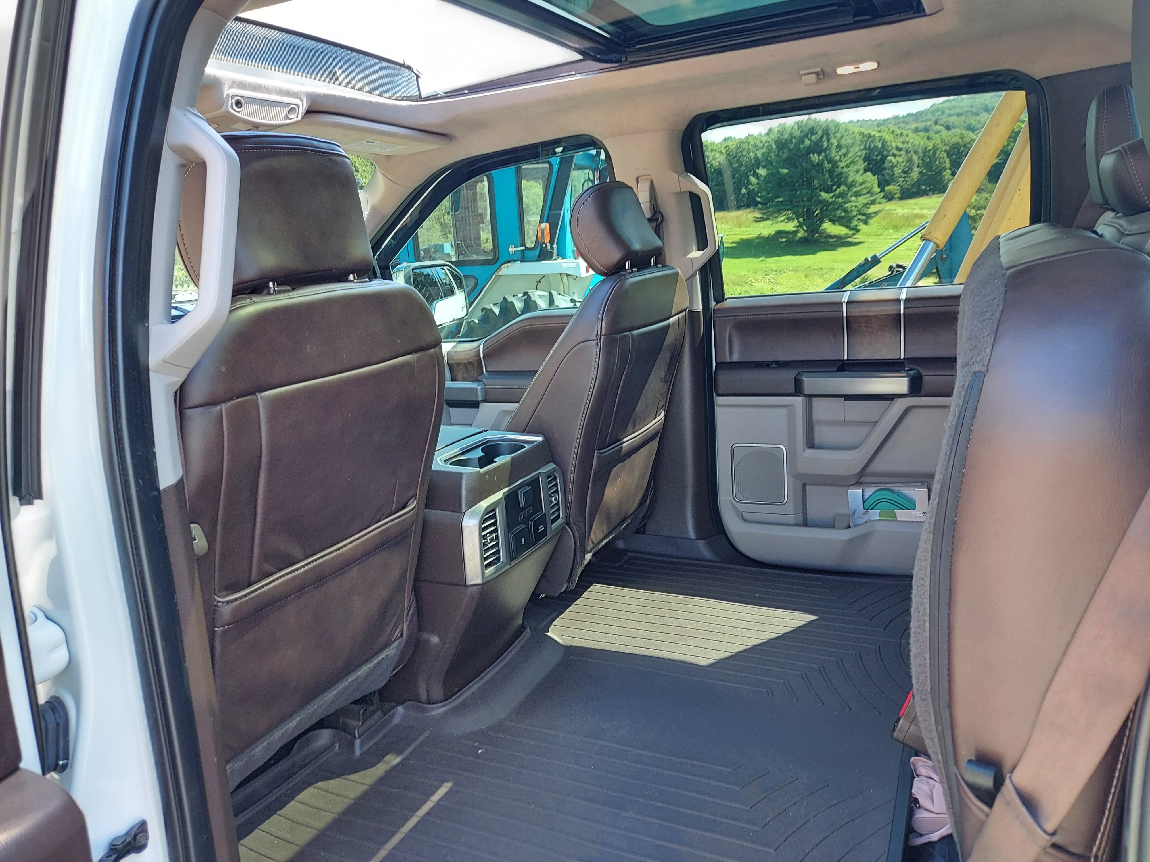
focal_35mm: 25
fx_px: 831
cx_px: 575
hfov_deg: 69.4
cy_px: 431
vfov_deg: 54.9
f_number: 2
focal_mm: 4.6
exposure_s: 1/50
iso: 80
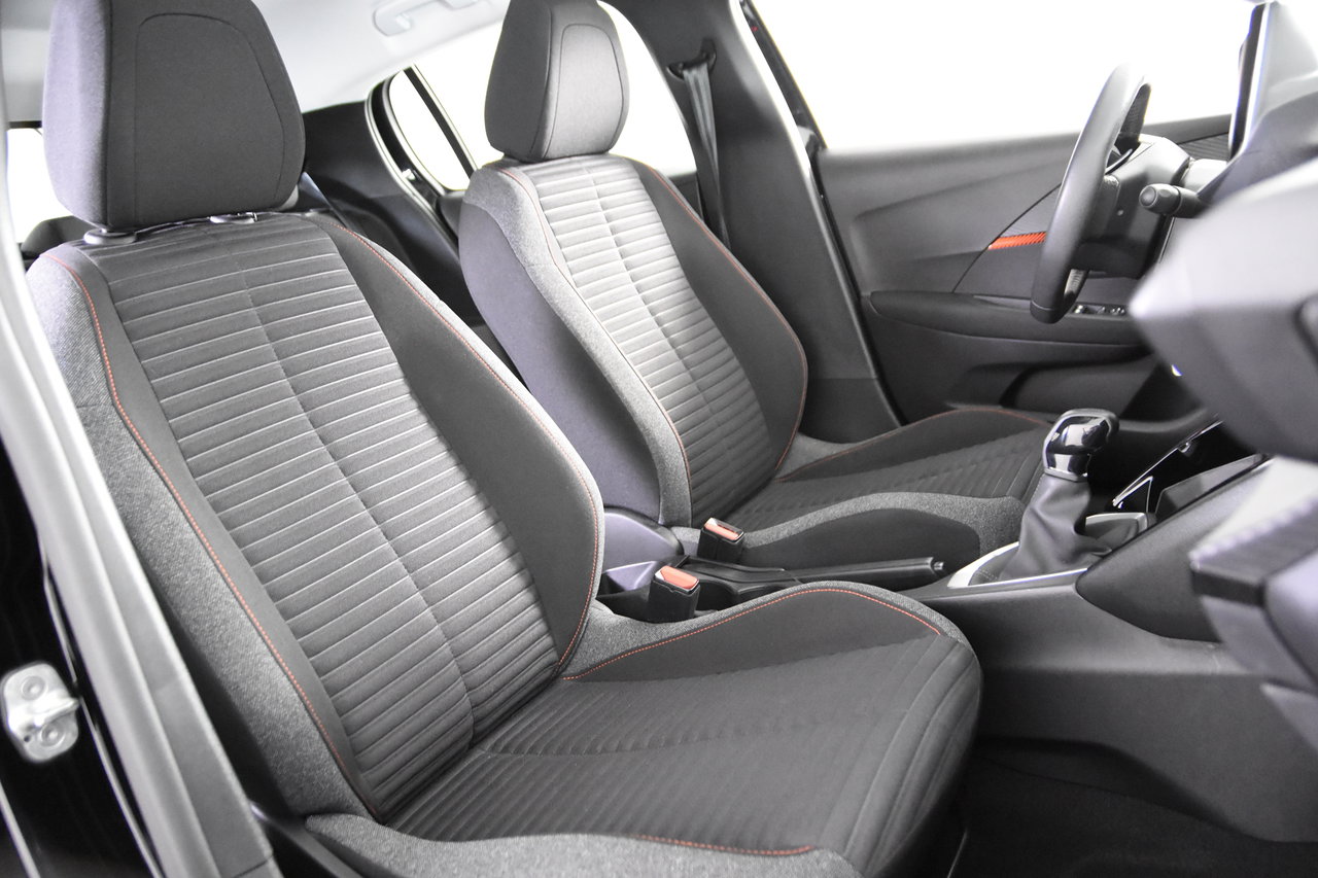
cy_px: 439
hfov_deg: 61.9
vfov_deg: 43.6
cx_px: 659
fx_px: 1098
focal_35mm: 30
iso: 7200
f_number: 2.8
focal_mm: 20
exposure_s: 1/30
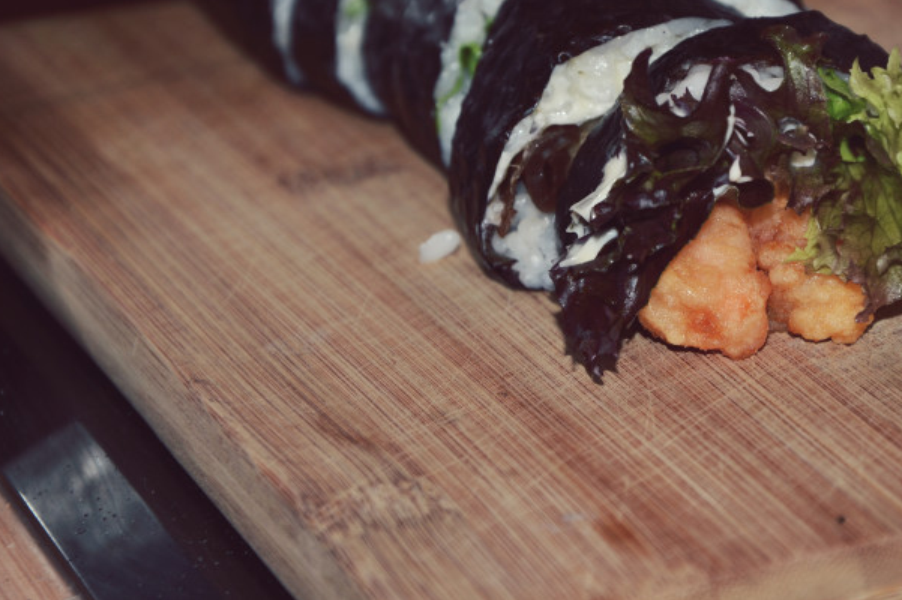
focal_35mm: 210
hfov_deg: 9.8
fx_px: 5250
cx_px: 579
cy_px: 203
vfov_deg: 6.5
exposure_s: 1/60
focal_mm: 105
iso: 100
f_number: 8
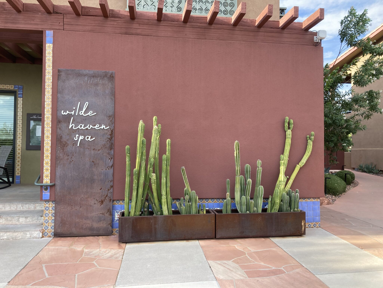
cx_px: 192
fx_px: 310
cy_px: 144
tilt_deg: -0.1
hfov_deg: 63.4
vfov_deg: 49.7
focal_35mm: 28
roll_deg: -1.7
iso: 20
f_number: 1.8
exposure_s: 1/188
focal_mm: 3.99
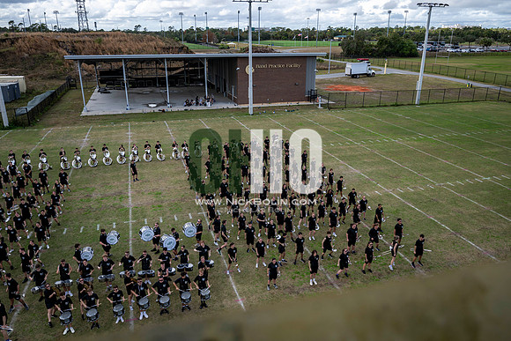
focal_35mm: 28
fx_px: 398
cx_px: 256
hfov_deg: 65.5
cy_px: 170
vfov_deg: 46.4
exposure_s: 1/1250
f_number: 2.8
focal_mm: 28
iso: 125
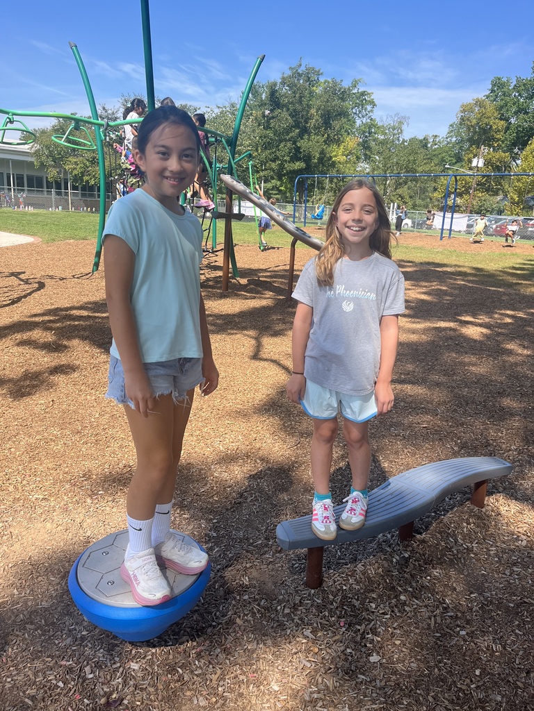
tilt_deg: -14.3
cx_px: 267
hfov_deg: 53.1
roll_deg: -2.4
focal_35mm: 26
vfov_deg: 67.3
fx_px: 535
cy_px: 356
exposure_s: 1/1422
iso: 50
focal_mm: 5.1
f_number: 1.6
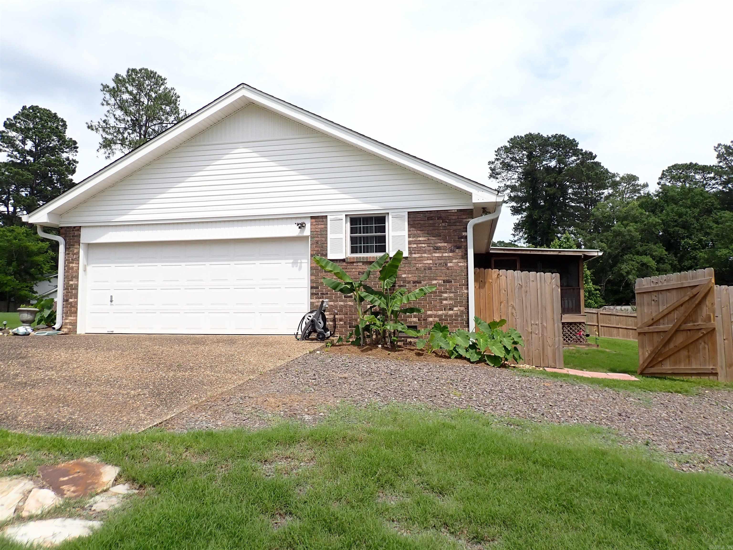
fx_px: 529
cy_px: 275
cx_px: 366
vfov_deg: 54.9
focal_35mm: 25
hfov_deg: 69.4
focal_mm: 4.5
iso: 100
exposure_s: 1/160
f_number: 8
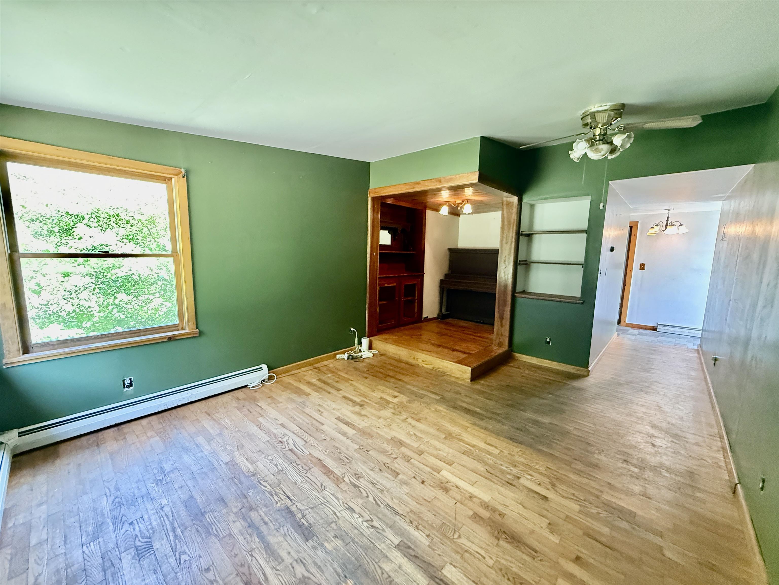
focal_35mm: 14
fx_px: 315
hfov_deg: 102.1
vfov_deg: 85.7
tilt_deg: -8.2
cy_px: 292
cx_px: 390
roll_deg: -1.2
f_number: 2.2
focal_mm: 2.22
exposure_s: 1/60
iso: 800
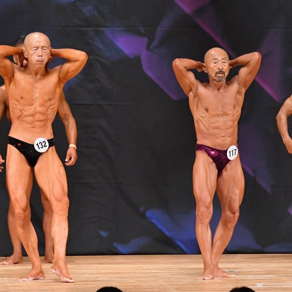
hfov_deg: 4.8
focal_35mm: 366
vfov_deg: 4.8
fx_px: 3493
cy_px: 146
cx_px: 116
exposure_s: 1/400
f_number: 5.6
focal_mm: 190
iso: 6400
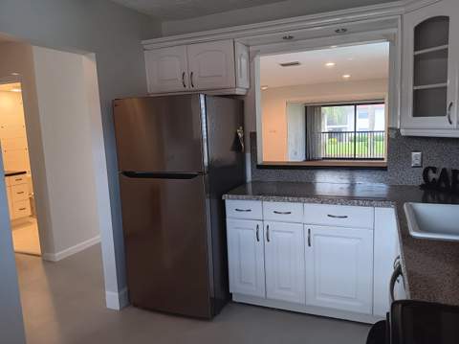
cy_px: 172
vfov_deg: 53.0
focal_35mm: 26
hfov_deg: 67.4
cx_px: 230
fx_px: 344
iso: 80
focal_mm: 3.98
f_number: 1.8
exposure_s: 1/24.4
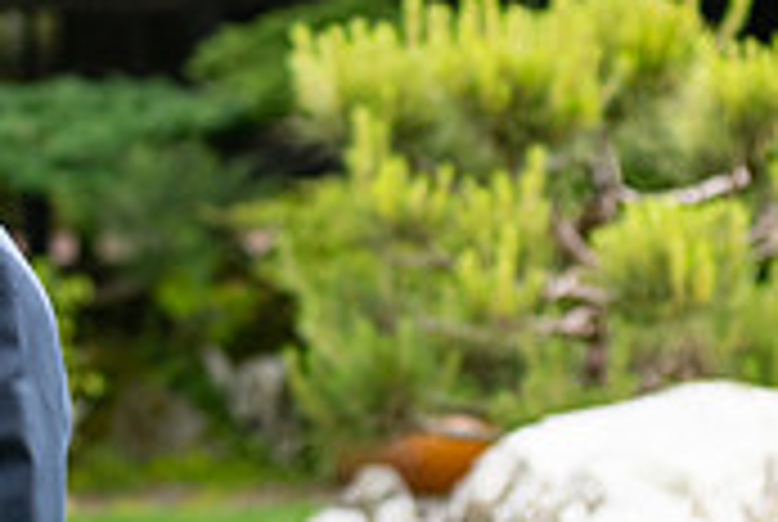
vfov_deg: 5.1
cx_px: -283
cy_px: 452
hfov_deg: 7.6
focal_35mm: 268
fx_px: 5802
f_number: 3.5
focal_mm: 80
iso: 200
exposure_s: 1/400
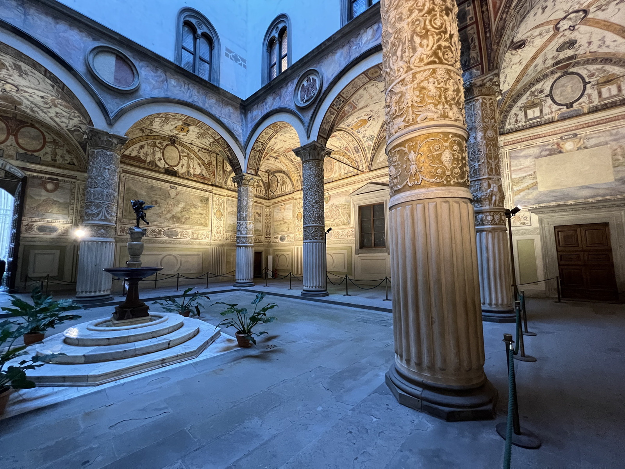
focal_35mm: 13
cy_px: 234
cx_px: 312
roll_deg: +0.6
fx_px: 235
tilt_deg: +5.0
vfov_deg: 89.9
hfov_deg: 106.2
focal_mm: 1.57
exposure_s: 1/50
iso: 500
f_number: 1.8
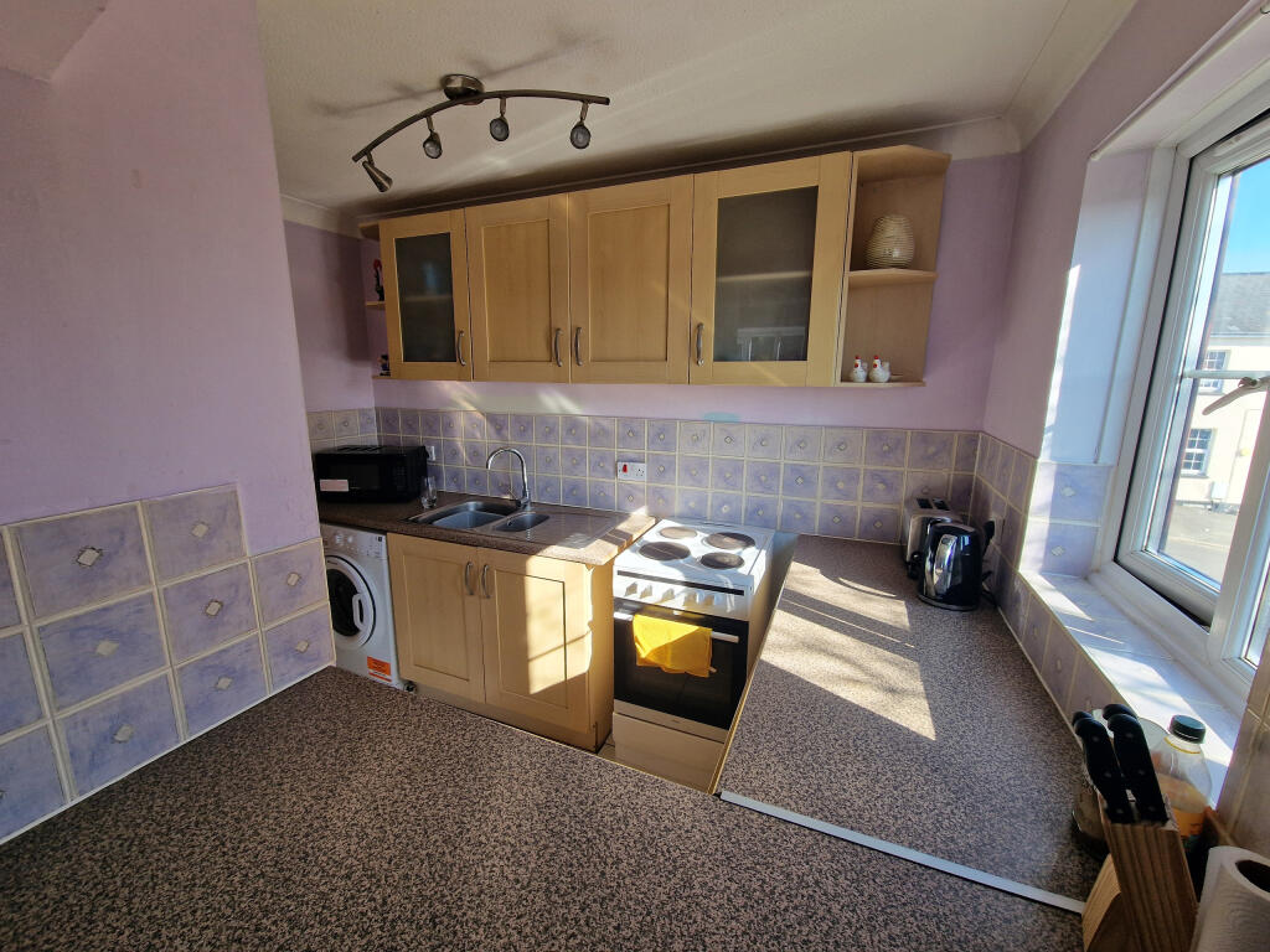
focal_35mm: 13
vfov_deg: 89.9
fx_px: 477
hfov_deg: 106.2
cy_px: 476
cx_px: 635
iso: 50
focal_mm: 2.2
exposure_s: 1/166
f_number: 2.2
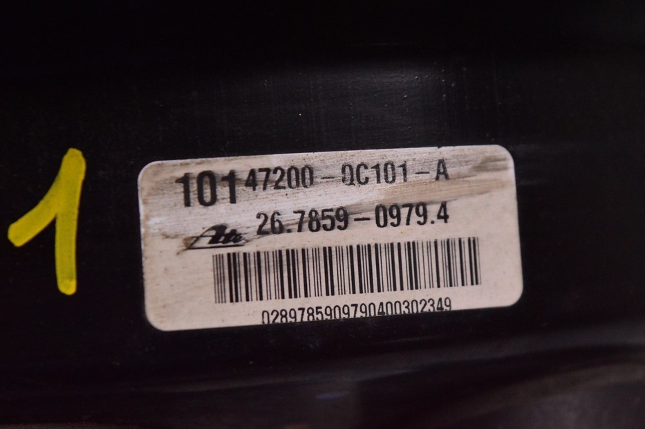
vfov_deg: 15.1
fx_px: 1621
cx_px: 340
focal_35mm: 91
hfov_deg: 22.5
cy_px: 209
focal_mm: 55
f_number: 5.6
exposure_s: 1/320
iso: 3200
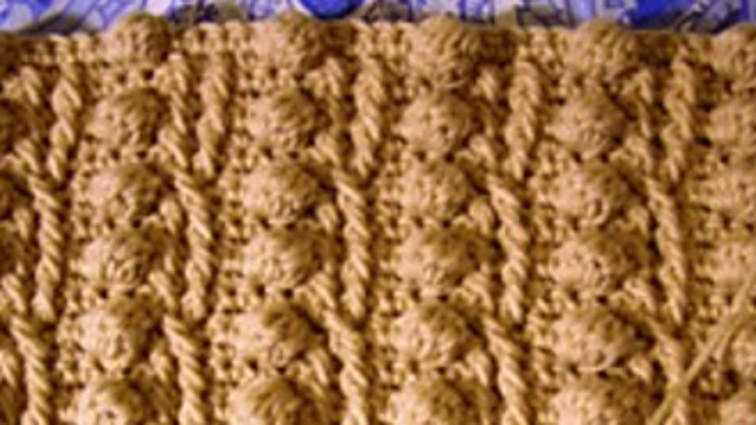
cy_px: 403
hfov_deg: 36.0
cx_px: 365
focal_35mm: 58
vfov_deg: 20.2
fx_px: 1163
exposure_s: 1/10
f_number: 2.6
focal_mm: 5.8
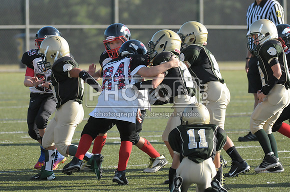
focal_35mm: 300
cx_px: 145
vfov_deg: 4.6
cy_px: 96
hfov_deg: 6.9
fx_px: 2413
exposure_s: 1/5000
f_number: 4
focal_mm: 200
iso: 1600
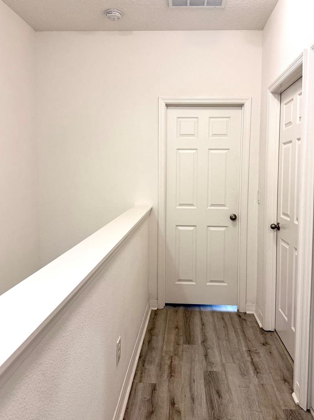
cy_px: 191
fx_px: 339
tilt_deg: -2.4
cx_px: 173
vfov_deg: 63.3
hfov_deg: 49.6
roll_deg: -1.3
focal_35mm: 28
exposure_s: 1/60
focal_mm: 6.76
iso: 125
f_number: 1.78
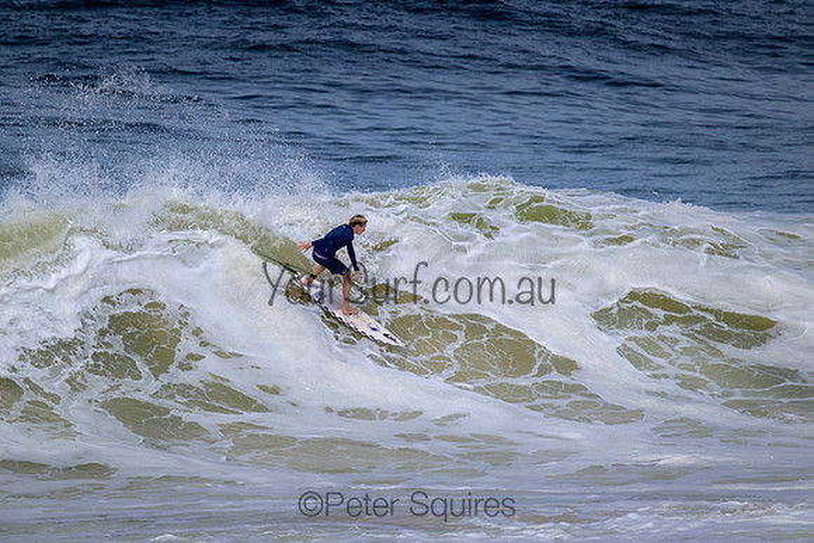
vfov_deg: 1.7
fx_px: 18092
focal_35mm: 800
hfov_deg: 2.6
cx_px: 407
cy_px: 272
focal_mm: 800
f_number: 11
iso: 450
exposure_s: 1/2000
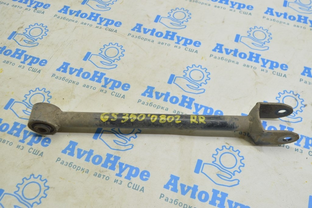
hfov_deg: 53.2
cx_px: 156
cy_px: 104
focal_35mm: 36
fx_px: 312
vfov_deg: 36.8
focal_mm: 24
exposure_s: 1/20
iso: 400
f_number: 5.6
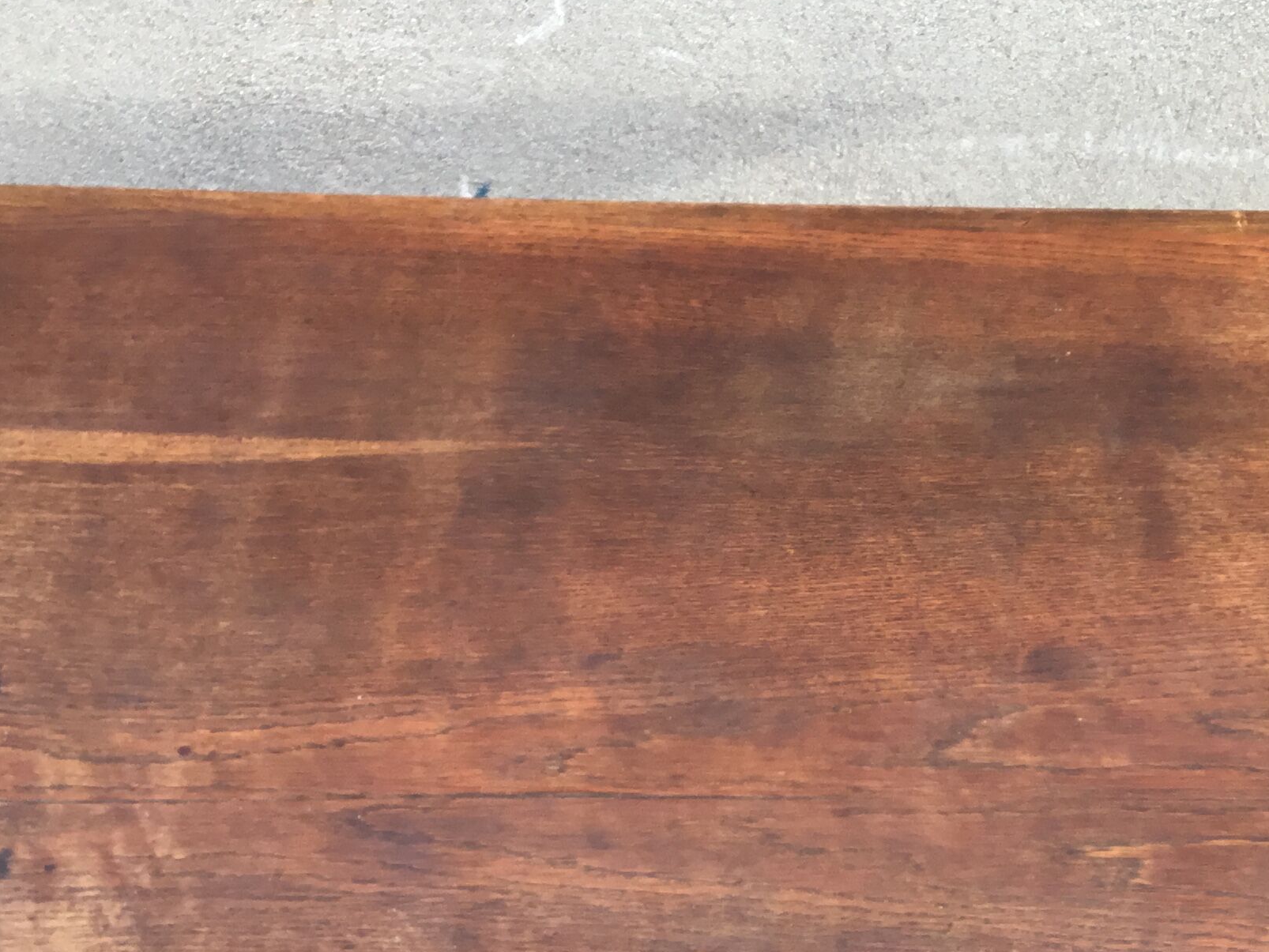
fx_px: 2310
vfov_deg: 23.3
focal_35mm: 63
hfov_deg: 30.5
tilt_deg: -52.0
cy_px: 480
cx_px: 833
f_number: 2.4
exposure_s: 1/50
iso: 32
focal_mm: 3.3
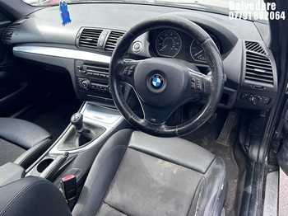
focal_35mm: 26
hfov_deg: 67.3
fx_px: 216
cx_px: 144
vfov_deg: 53.0
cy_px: 108
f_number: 1.5
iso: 40
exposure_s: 1/184
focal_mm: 5.7
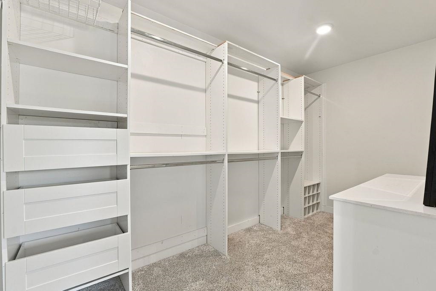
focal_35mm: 16
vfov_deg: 74.5
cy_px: 146
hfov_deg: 97.4
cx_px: 218
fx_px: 191
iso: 250
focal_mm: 15.8
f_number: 5.6
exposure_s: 1/40
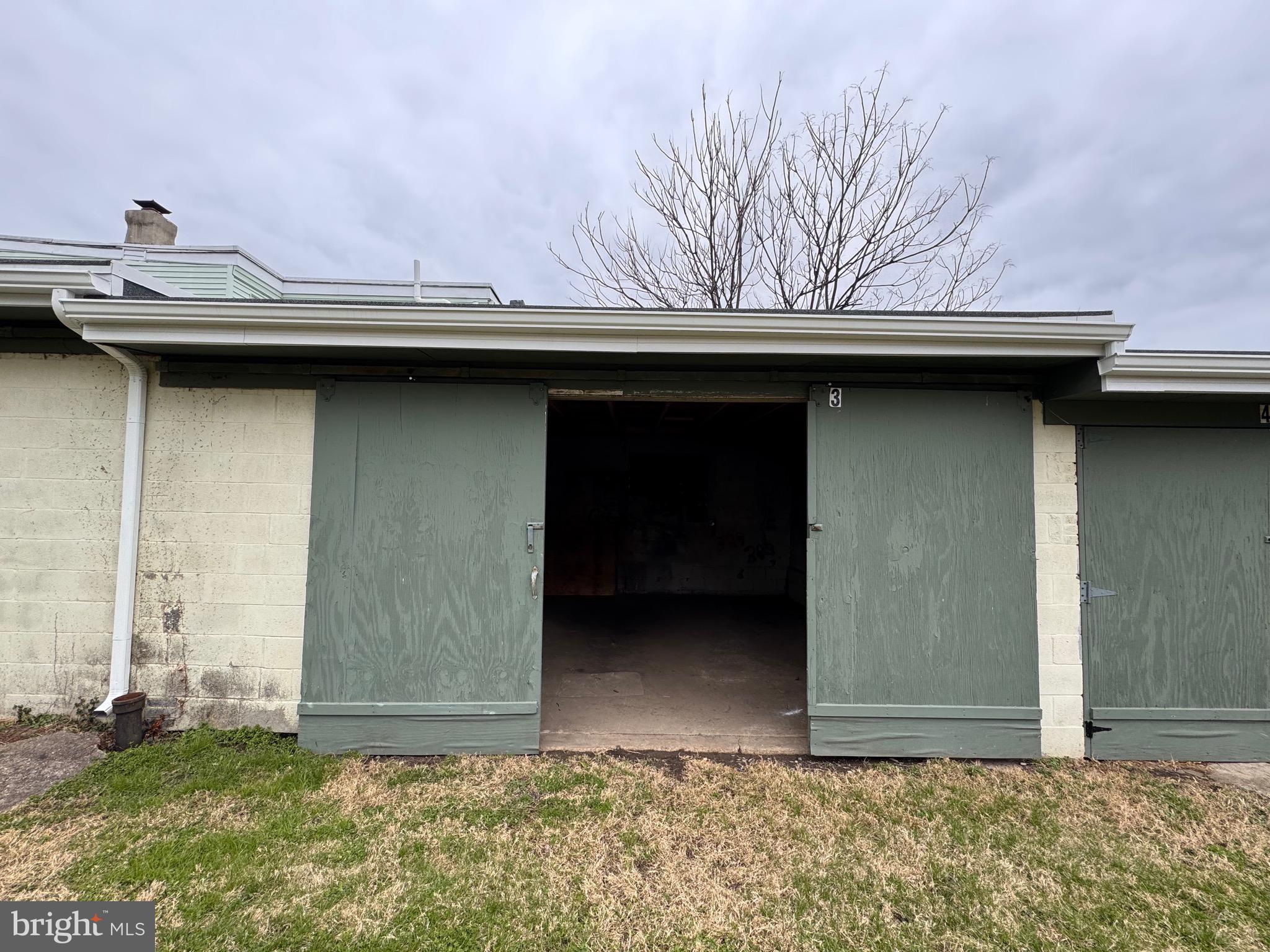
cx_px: 635
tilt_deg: +3.6
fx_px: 514
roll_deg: -1.2
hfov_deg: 102.1
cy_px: 476
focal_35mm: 14
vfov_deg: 85.7
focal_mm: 2.22
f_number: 2.2
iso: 40
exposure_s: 1/533
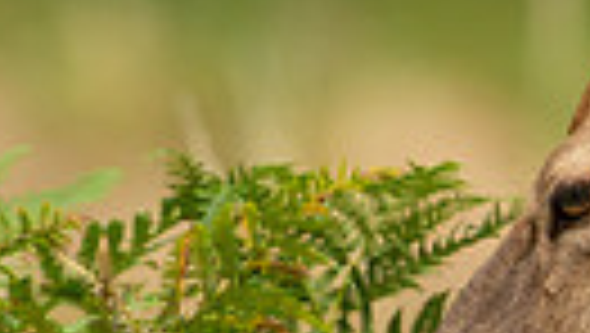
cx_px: 698
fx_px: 43411
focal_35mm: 2772
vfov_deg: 0.4
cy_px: 315
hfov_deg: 0.8
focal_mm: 600
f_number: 5.6
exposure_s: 1/4000
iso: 1000
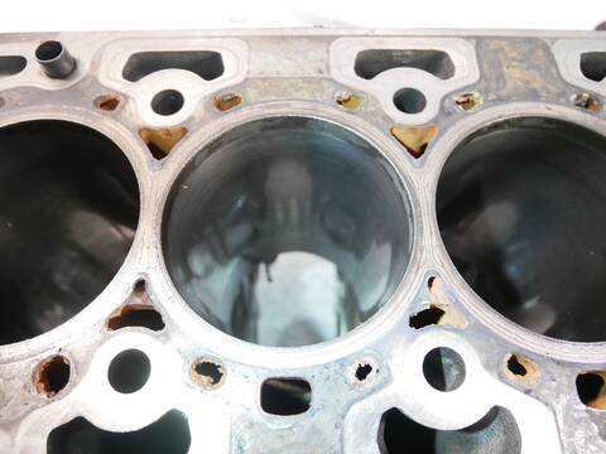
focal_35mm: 24
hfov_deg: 71.6
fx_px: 420
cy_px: 227
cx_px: 303
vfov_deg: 56.8
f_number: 3.5
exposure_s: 1/80
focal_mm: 12
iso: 3200
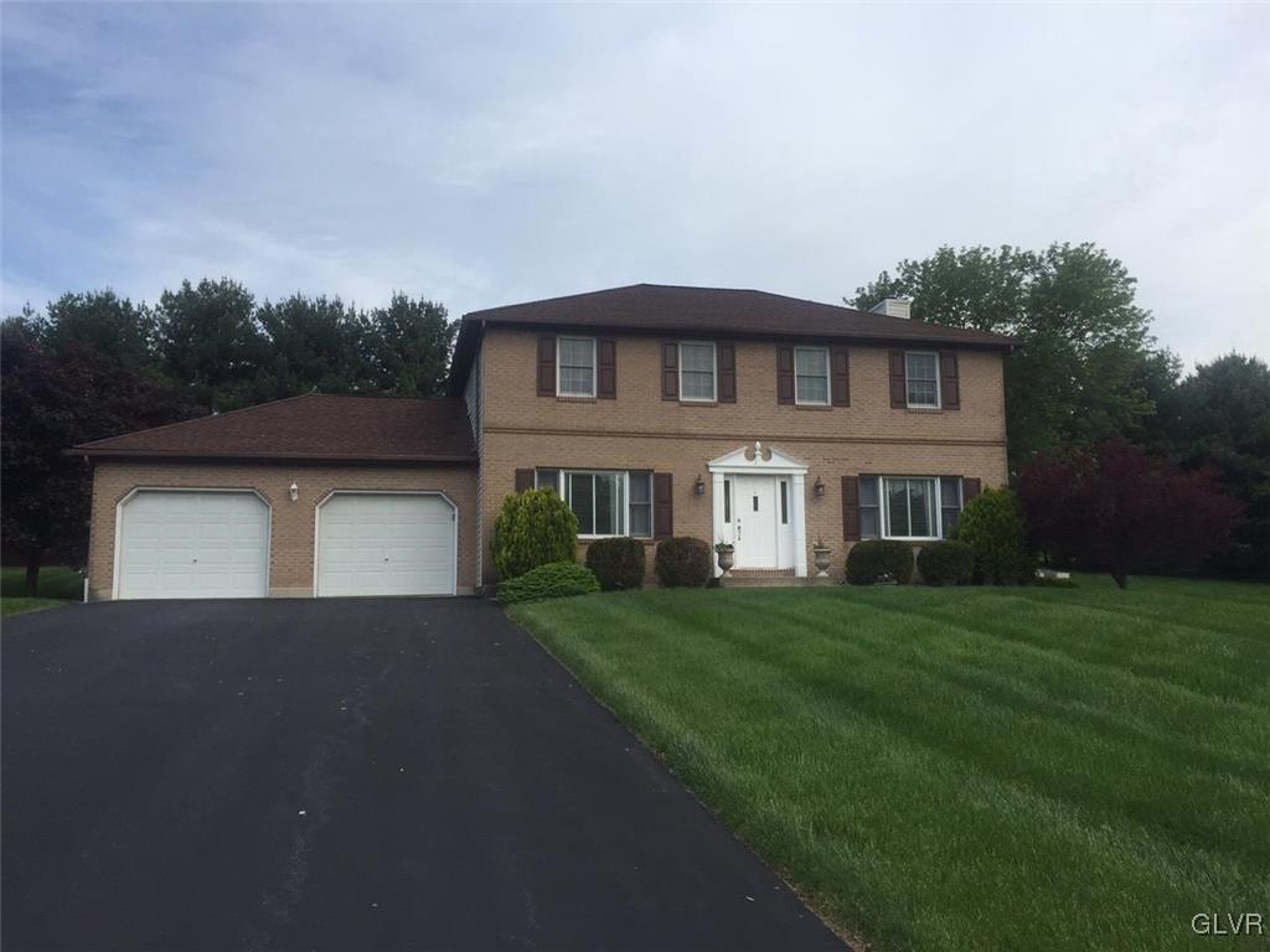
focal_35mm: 29
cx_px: 635
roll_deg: -1.1
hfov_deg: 61.7
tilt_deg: +5.9
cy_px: 476
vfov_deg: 48.2
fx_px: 1064
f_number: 2.2
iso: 32
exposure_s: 1/1721
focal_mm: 4.15
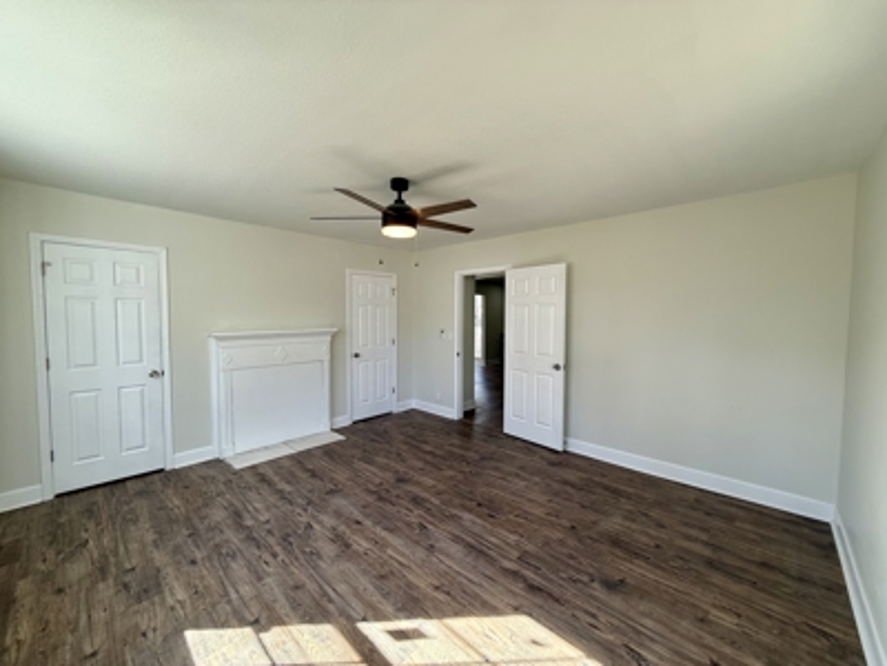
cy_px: 333
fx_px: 359
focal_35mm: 14
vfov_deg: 85.7
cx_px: 444
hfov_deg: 102.1
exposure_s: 1/120
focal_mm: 2.22
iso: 80
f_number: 2.2
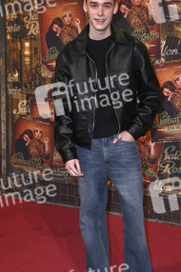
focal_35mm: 70
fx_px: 529
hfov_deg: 19.4
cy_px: 144
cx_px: 111
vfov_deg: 28.9
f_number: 5.6
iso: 1250
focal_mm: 50
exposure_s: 1/250
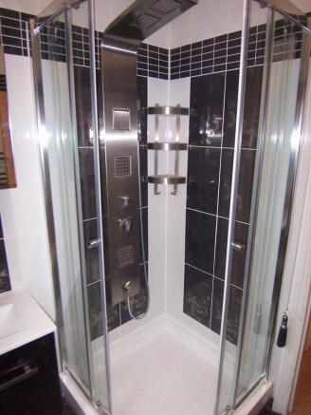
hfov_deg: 58.9
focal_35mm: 23
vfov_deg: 73.9
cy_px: 208
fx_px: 275
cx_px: 156
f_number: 2.8
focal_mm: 3.8
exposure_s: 1/30
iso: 200
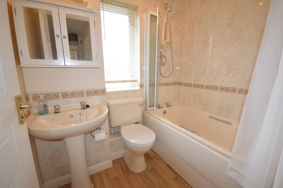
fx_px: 118
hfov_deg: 100.4
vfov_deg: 77.2
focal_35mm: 15
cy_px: 94
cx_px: 142
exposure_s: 1/80
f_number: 4
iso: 400
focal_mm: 10
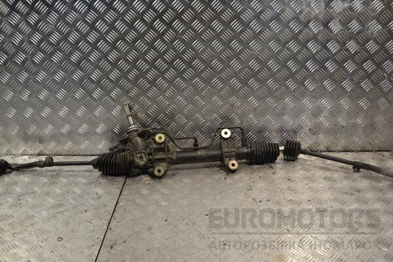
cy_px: 131
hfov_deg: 49.6
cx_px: 196
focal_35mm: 39
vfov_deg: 34.2
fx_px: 426
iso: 400
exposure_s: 1/125
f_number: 5.6
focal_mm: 26
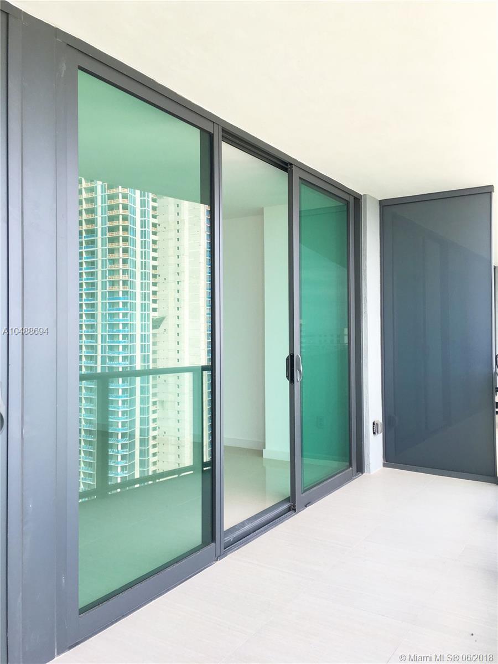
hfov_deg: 48.2
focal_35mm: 29
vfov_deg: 61.7
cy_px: 332
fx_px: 556
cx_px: 249
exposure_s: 1/243
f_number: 2.2
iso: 25
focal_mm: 4.15
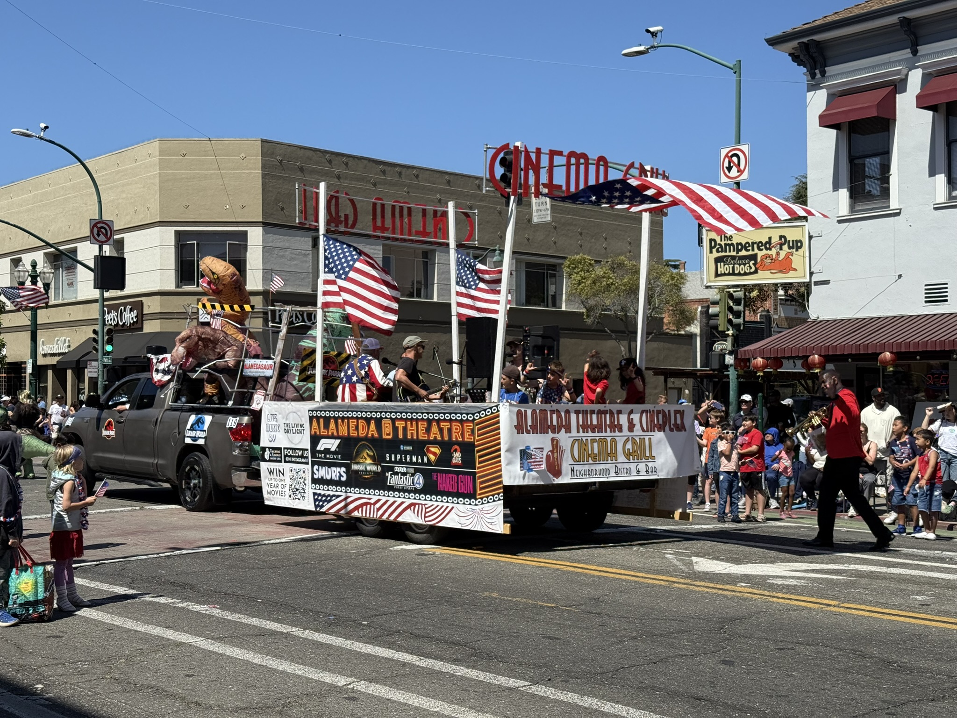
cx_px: 478
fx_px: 1327
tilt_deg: +2.2
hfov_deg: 39.7
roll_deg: +0.4
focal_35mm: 48
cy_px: 359
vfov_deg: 30.3
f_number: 1.78
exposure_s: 1/5208
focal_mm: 6.76
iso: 64
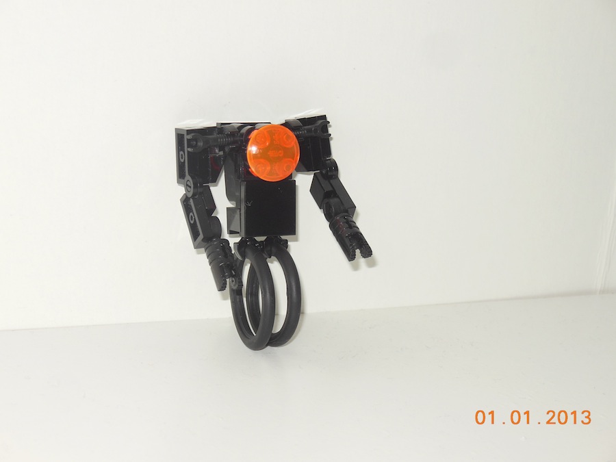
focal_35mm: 87
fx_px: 1548
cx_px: 308
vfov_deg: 17.0
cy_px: 231
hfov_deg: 22.5
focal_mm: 15.5
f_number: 4.6
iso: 125
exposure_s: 1/60
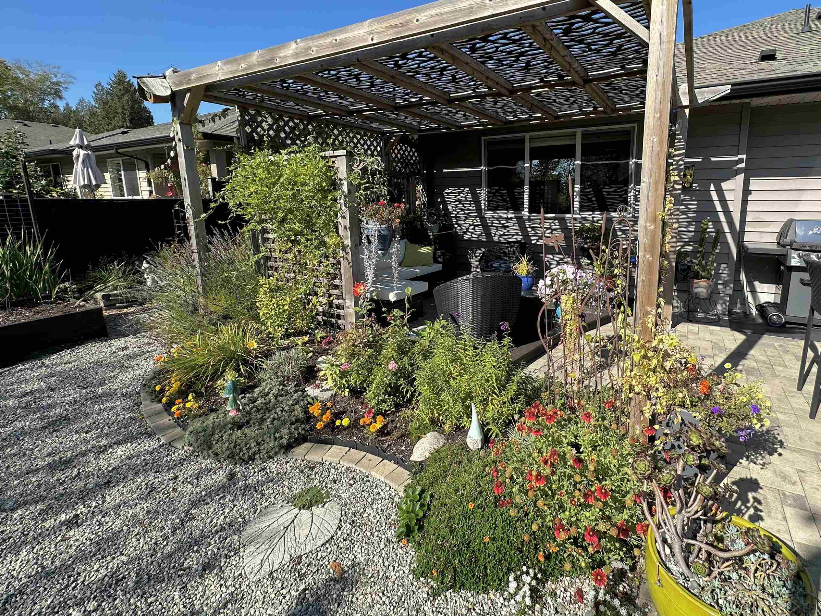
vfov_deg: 74.3
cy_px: 265
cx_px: 488
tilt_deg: -10.1
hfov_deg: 90.0
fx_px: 403
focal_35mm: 17
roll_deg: -0.4
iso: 40
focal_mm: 2.22
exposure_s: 1/868
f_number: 2.2
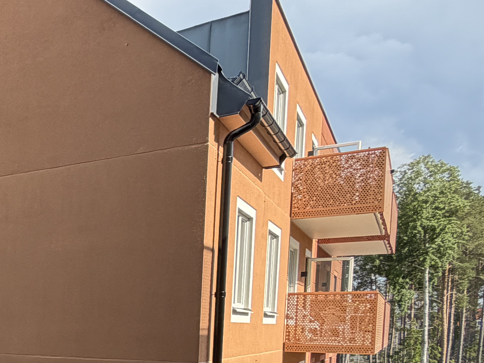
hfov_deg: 29.8
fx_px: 629
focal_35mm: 45
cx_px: -200
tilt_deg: -3.4
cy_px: 357
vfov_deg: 30.1
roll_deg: -0.6
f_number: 2.2
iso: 40
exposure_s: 1/506
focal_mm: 2.22
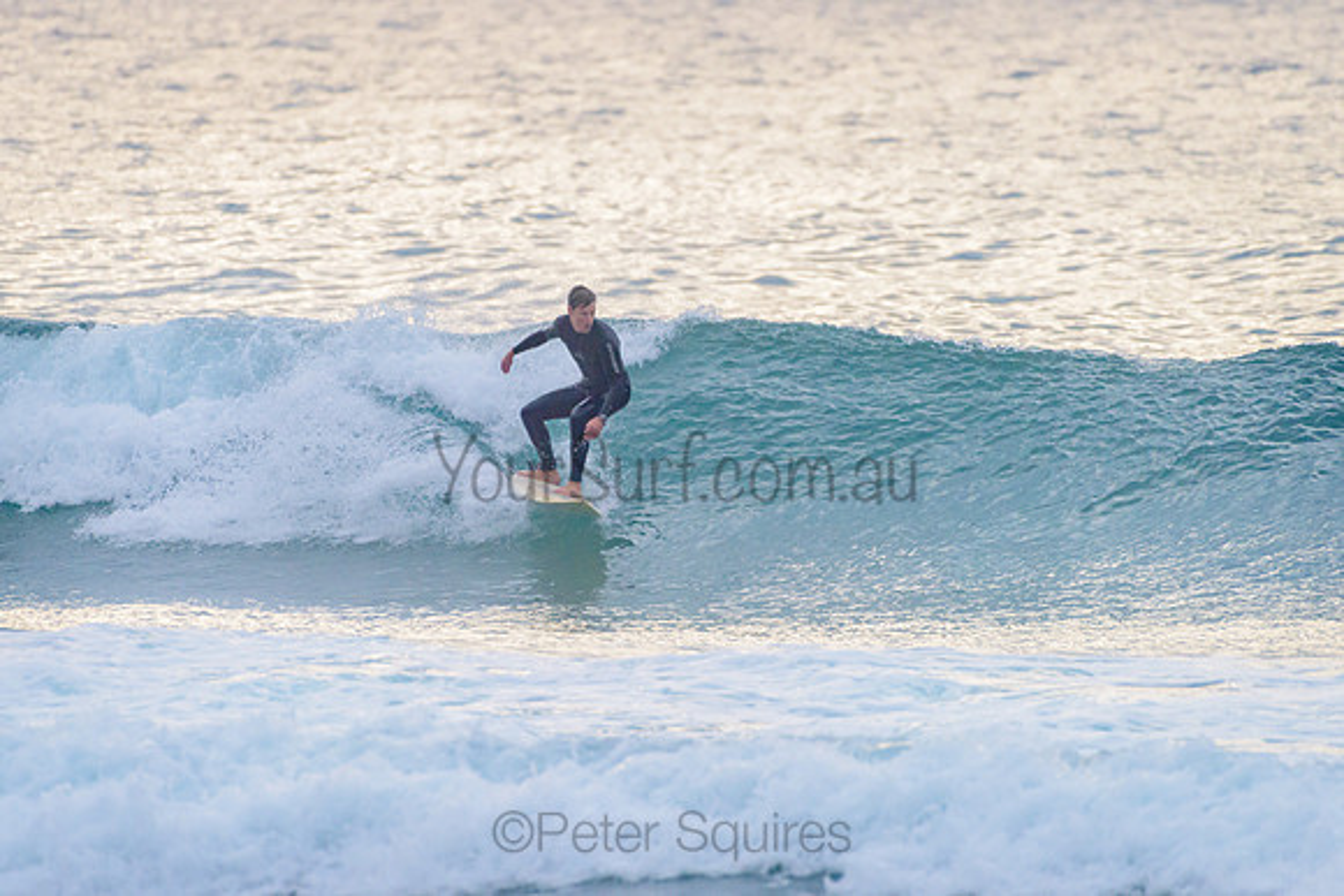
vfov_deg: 2.2
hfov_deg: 3.4
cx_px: 652
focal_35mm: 613
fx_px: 22895
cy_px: 440
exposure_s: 1/2000
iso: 720
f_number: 5.6
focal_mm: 500
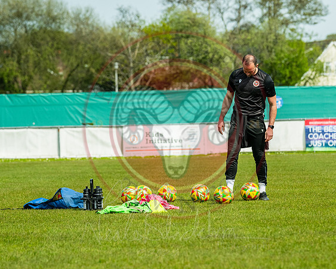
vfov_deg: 5.6
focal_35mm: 278
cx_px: 231
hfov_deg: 7.0
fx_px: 2760
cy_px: 116
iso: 400
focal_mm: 135
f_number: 4
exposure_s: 1/5000
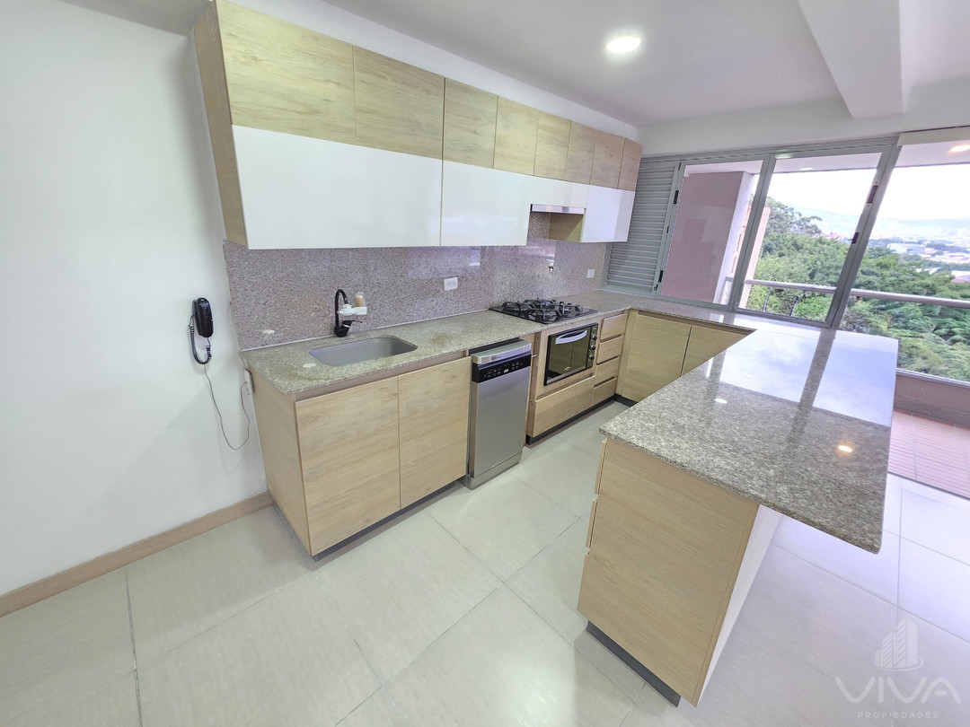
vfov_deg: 89.9
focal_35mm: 13
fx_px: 364
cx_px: 485
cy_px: 364
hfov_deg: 106.2
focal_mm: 2.2
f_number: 1.9
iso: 400
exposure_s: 1/60
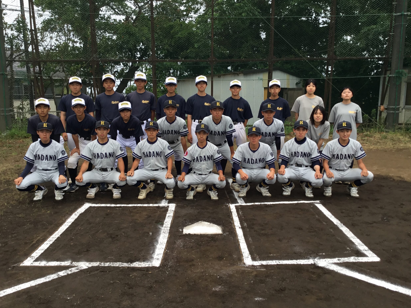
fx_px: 380
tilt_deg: -9.6
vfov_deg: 44.2
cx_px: 202
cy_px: 155
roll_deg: +0.6
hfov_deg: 56.8
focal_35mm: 32
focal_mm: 3.3
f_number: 2.4
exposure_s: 1/132
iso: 25
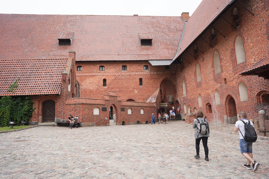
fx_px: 179
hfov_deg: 73.7
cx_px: 134
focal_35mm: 24
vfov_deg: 53.1
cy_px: 90
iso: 100
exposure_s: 1/100
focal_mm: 24
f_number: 6.3
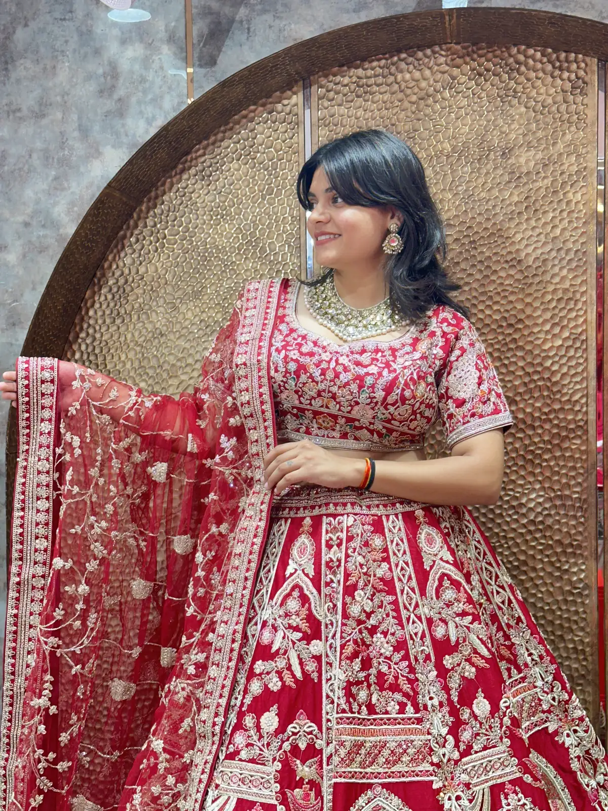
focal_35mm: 48
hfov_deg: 30.3
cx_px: 304
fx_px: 1124
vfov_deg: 39.7
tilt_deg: -0.9
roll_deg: -0.3
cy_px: 406
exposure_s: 1/100
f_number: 1.78
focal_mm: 6.86
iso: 160
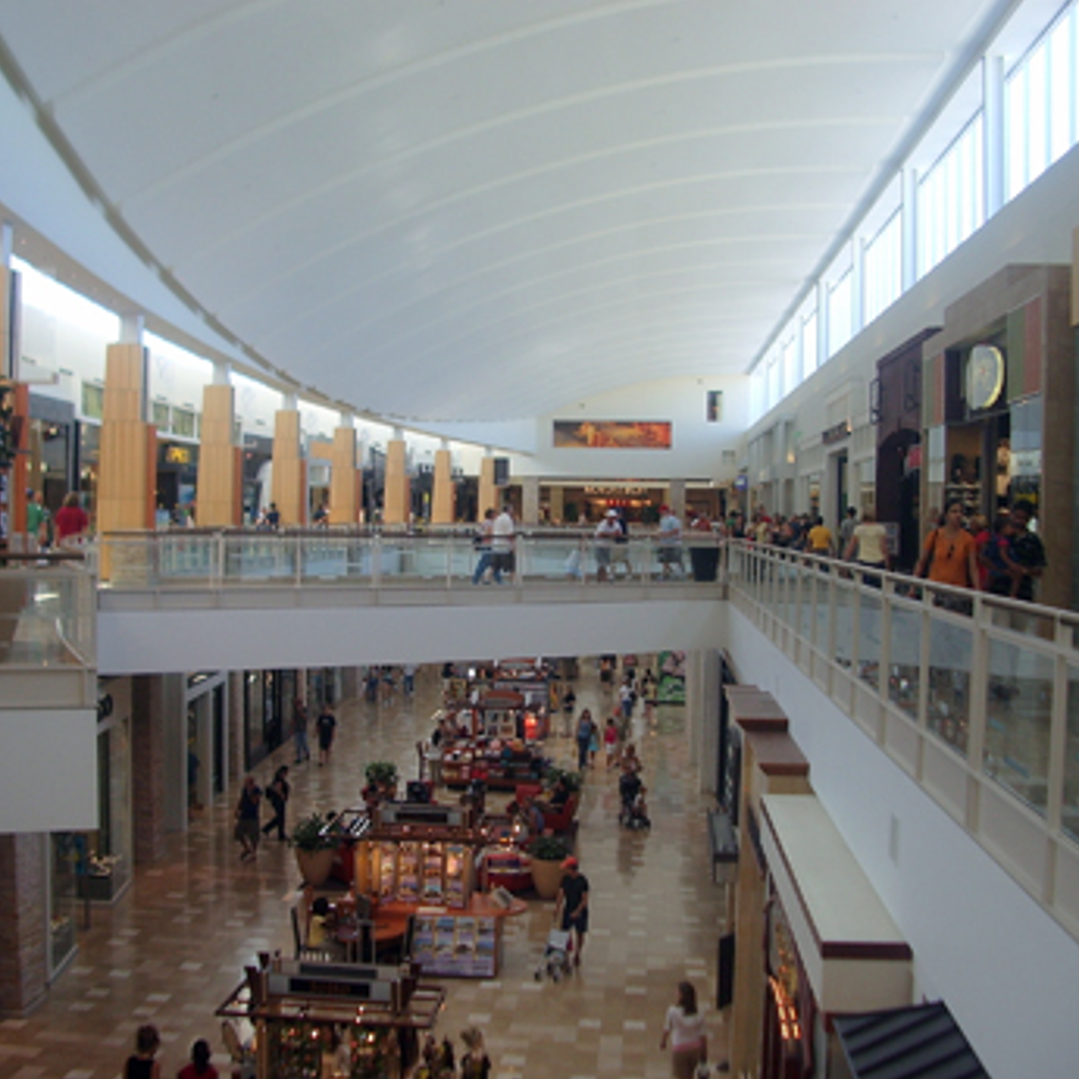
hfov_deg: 40.0
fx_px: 1481
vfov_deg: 40.0
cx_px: 479
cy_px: 540
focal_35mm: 42
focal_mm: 5.8
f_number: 2.6
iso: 50
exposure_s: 1/100
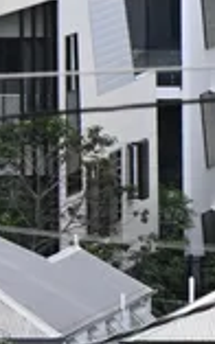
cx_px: 1351
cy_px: -25
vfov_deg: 1.7
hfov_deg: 1.0
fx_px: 11730
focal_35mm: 1250
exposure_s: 1/400
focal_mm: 120
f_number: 10
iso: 400
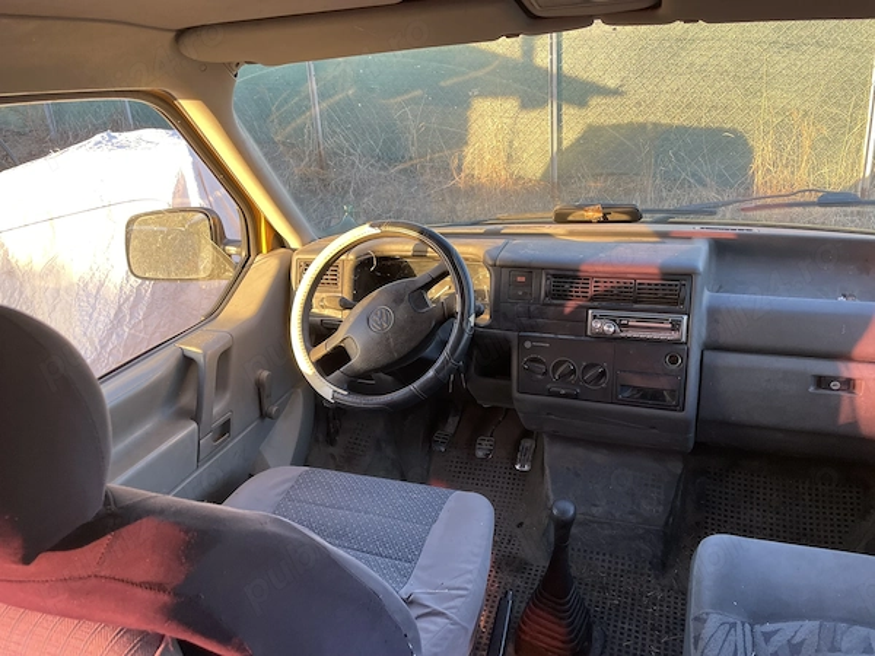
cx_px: 438
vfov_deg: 53.1
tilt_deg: -20.6
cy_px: 328
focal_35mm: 26
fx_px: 657
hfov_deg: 67.3
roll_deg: +3.3
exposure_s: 1/121
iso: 64
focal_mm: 4.2
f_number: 1.6
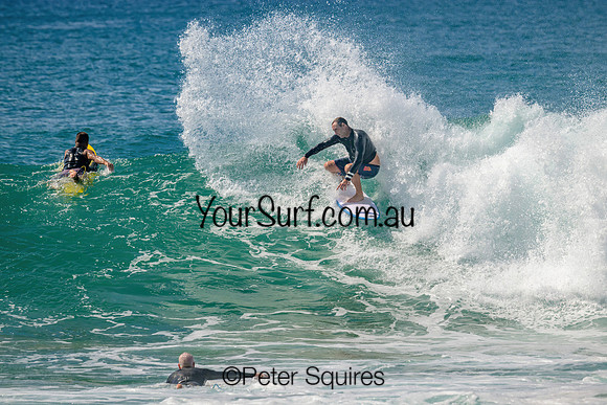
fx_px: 8941
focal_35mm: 530
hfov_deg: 3.9
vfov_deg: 2.6
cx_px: 328
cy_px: 186
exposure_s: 1/2000
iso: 360
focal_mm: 490
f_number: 10
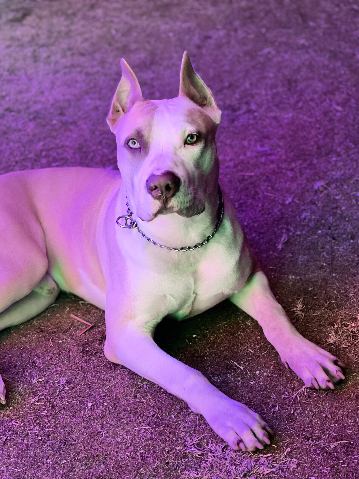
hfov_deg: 19.1
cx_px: 180
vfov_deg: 25.3
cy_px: 240
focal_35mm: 77
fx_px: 1065
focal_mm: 9
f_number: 2.8
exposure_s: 1/20
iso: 400
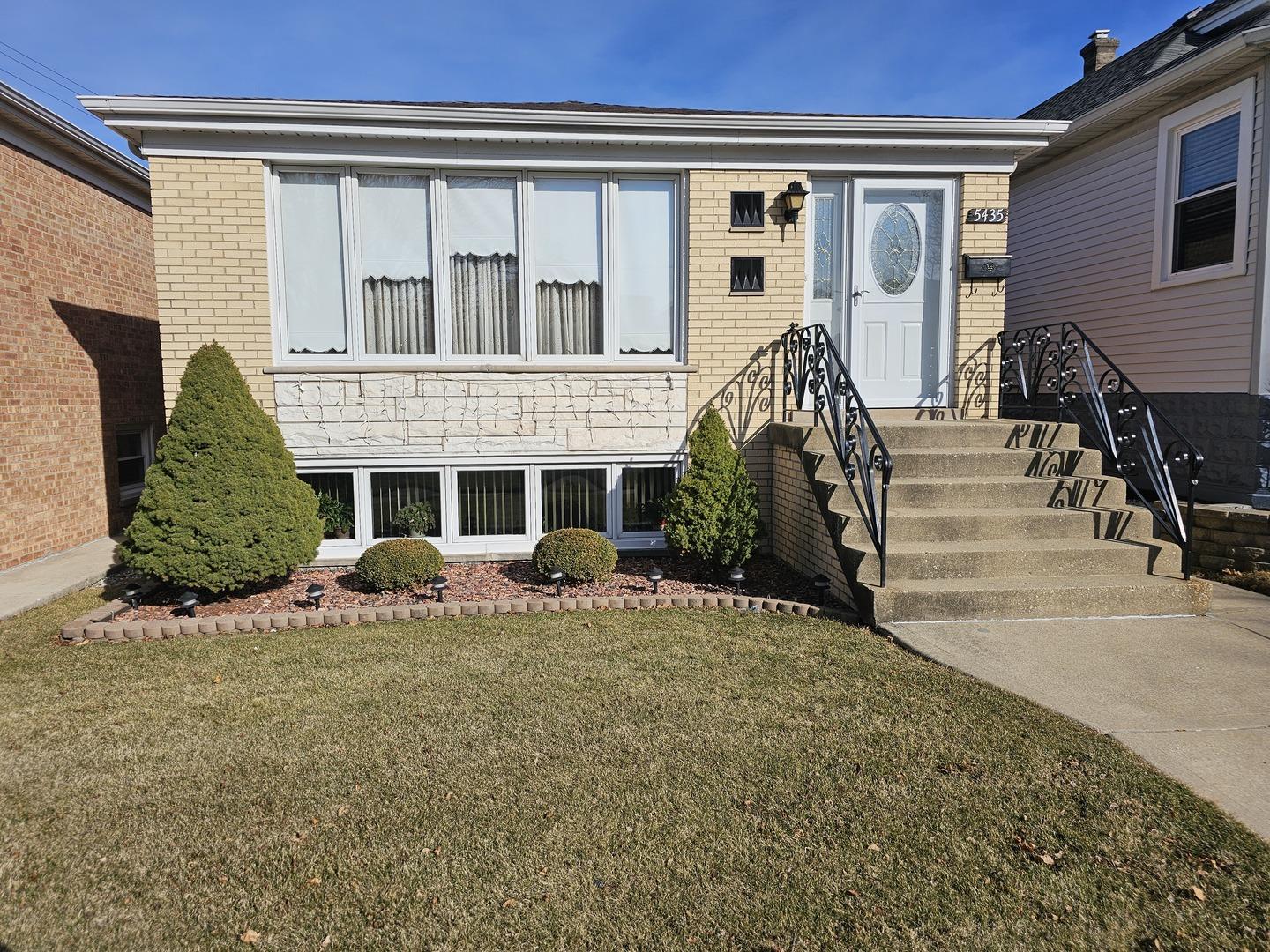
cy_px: 476
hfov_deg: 73.9
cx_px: 635
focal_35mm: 23
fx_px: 844
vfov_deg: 58.9
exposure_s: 1/1584
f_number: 1.7
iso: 10
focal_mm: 6.3
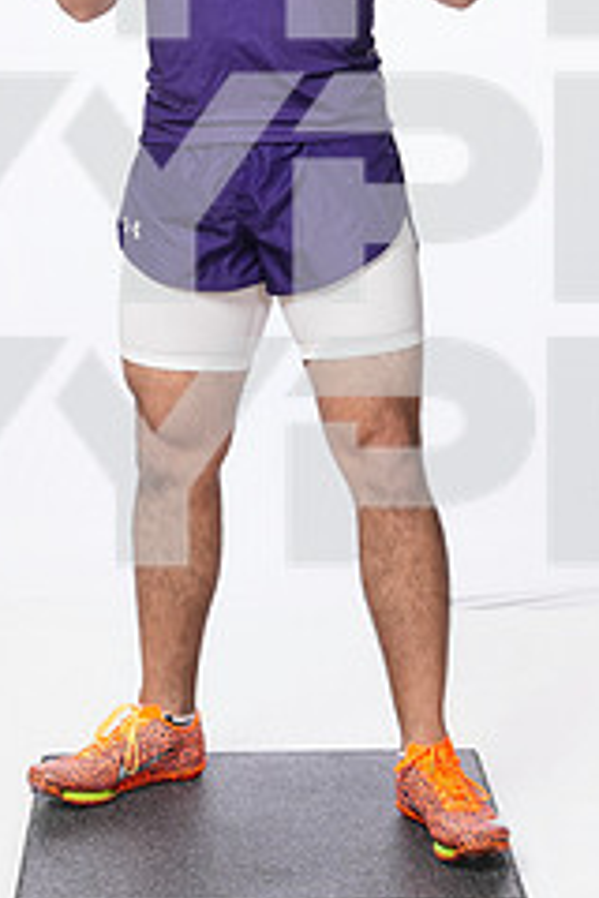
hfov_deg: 13.0
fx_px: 2620
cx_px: 251
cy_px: 191
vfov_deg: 19.3
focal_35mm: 105
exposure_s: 1/200
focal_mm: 56
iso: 800
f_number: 8
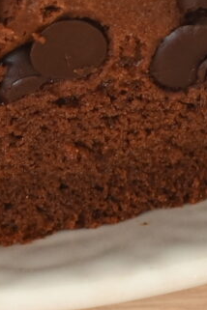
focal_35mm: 414
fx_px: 3570
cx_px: 165
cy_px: -442
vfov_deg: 4.8
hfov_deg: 3.3
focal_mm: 35
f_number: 7.1
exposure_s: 1/5
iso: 250
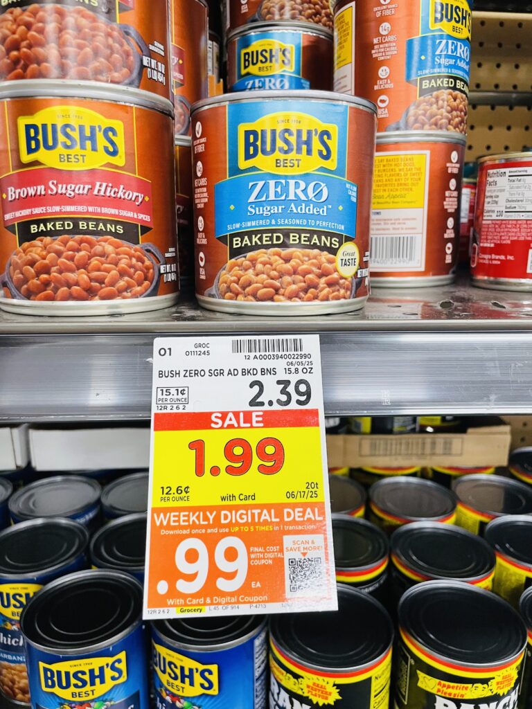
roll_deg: -0.5
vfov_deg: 67.3
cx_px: 266
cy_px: 354
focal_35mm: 26
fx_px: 533
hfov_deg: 53.1
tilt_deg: -14.3
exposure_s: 1/60
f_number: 1.6
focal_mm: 4.2
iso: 125
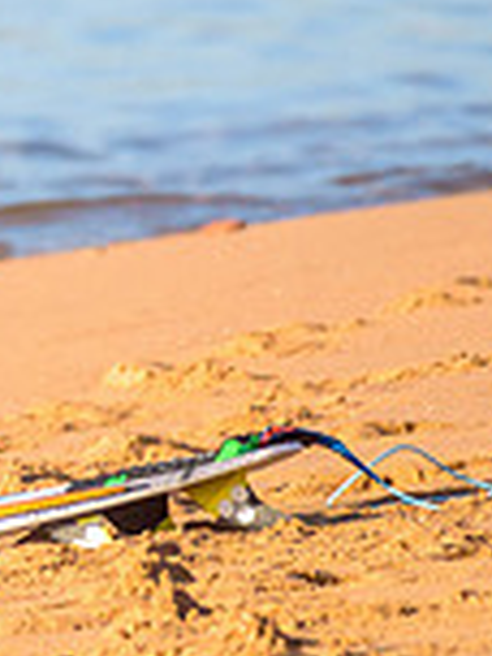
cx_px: -678
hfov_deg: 0.8
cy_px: 58
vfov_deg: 1.1
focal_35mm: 1835
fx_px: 34775
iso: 400
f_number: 5.6
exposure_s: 1/2000
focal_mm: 500
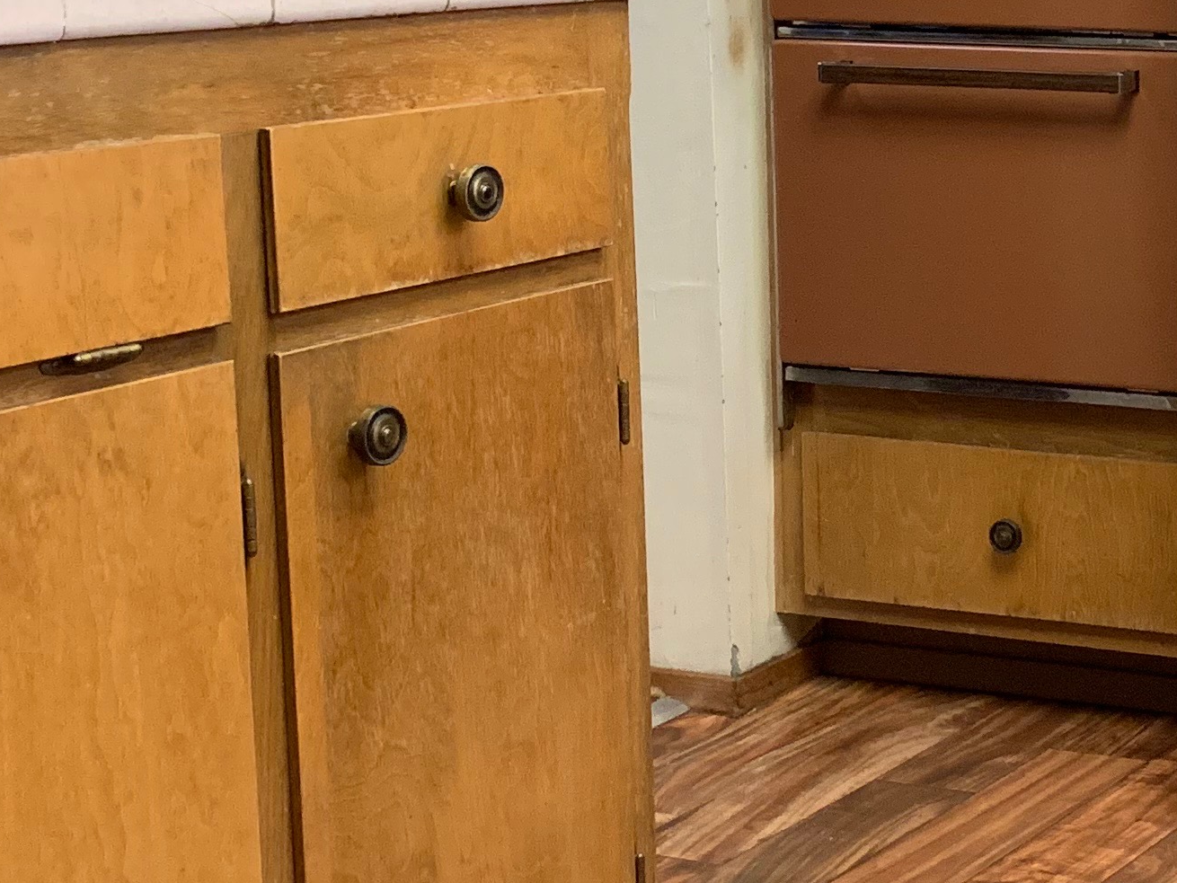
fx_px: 2721
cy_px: 172
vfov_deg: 18.3
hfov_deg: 22.3
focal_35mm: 80
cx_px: 1455
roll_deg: -0.4
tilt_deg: -7.7
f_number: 1.8
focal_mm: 4.25
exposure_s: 1/60
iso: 320
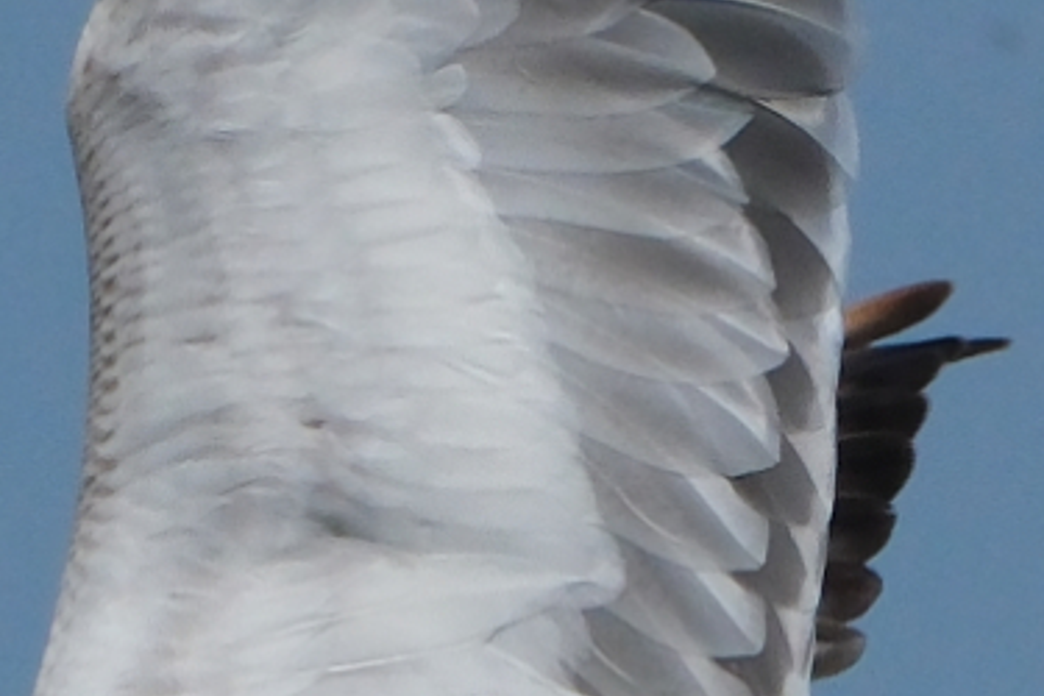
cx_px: 287
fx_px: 156559
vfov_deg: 0.3
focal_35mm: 5399
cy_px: 537
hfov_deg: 0.4
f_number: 8
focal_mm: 600
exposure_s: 1/4000
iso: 1000
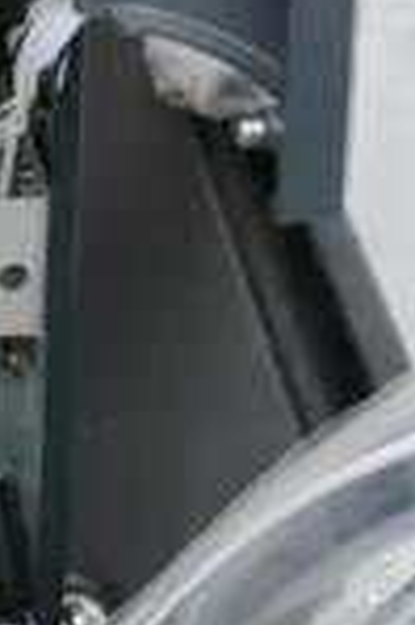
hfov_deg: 8.1
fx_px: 2721
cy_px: -1023
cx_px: -570
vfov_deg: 10.6
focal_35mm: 157
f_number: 2.8
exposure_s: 1/30
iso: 800
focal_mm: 17
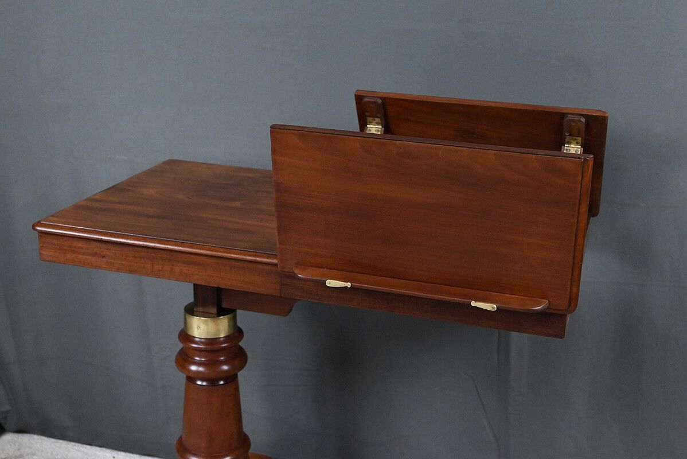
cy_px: 230
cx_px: 344
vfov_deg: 27.0
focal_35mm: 50
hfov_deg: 39.6
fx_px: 955
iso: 5000
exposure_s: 1/80
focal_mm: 50
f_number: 6.3
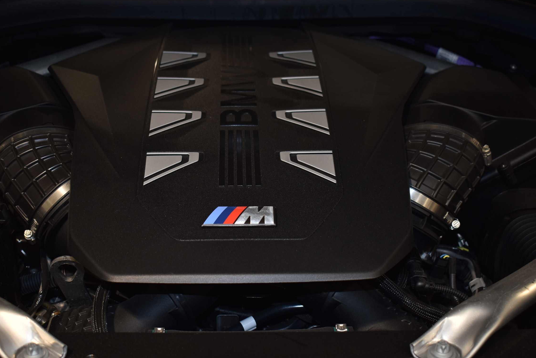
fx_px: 760
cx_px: 240
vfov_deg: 26.5
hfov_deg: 38.8
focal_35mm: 51
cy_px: 196
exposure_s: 1/60
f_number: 4.2
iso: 200
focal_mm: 30
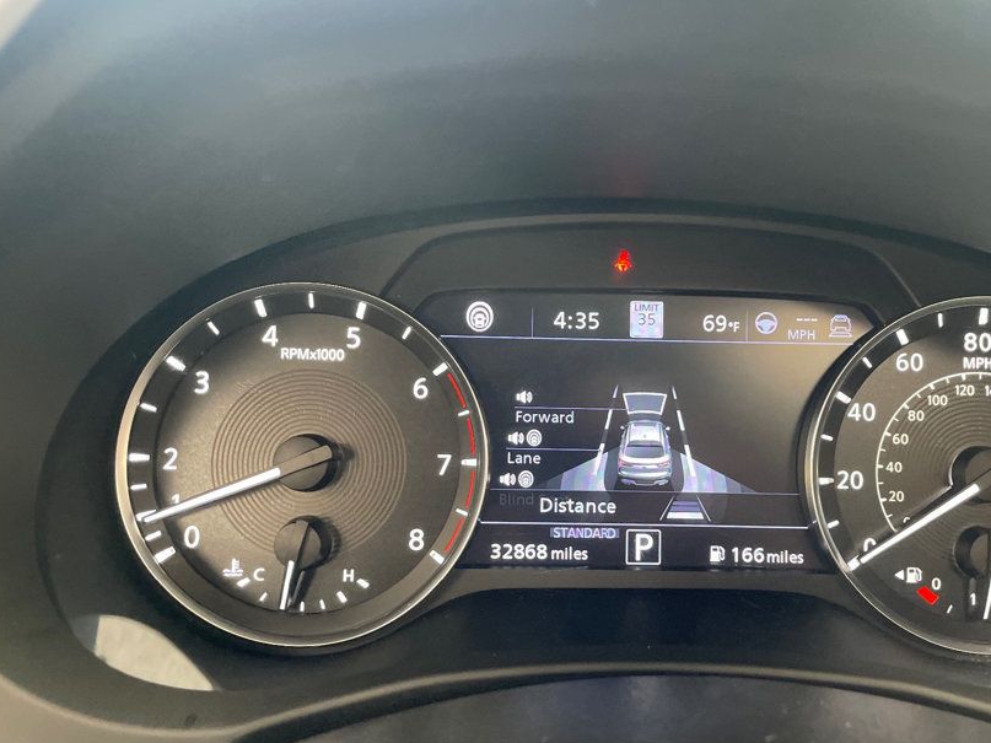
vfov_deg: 42.9
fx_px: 945
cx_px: 598
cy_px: 413
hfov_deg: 54.9
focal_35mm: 33
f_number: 1.6
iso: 500
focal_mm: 4.2
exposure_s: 1/60
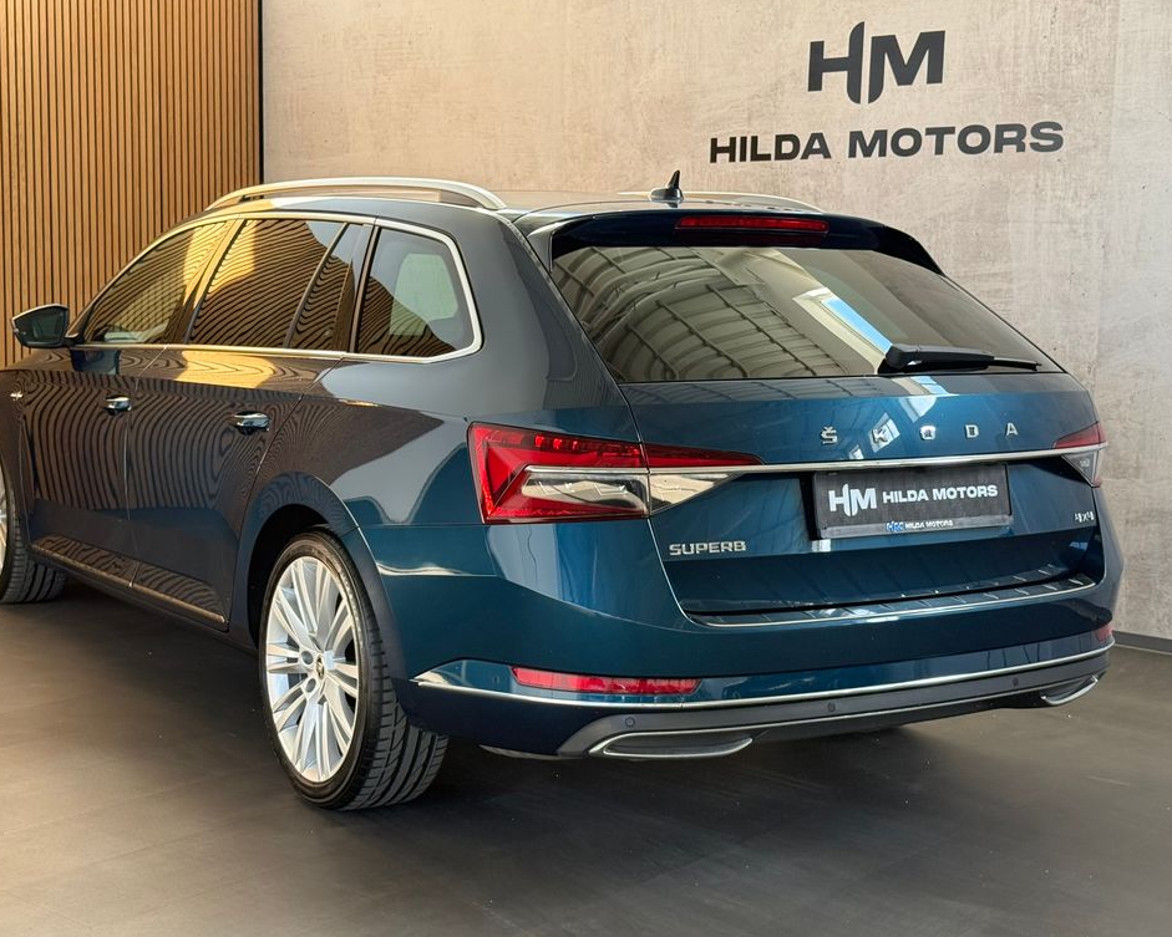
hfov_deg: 36.6
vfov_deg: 29.7
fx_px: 1769
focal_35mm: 51
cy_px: 470
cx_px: 542
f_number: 1.78
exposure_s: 1/71
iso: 200
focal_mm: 6.76
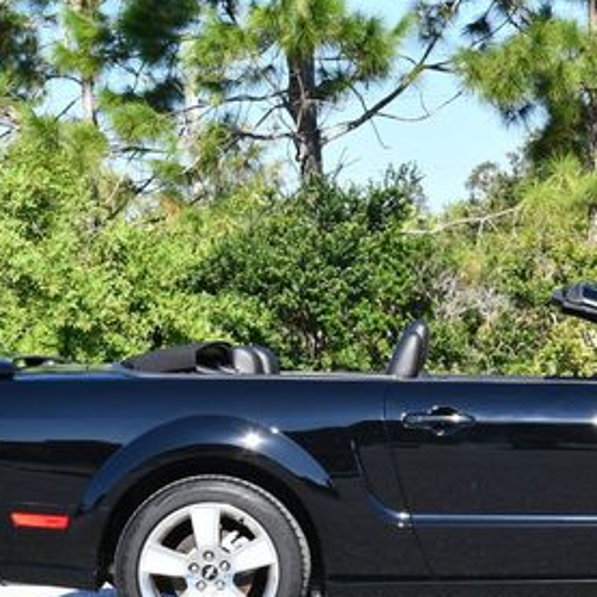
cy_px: 310
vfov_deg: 13.8
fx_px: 2459
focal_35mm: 126
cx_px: 573
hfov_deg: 13.7
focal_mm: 32
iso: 200
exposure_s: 1/250
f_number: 8
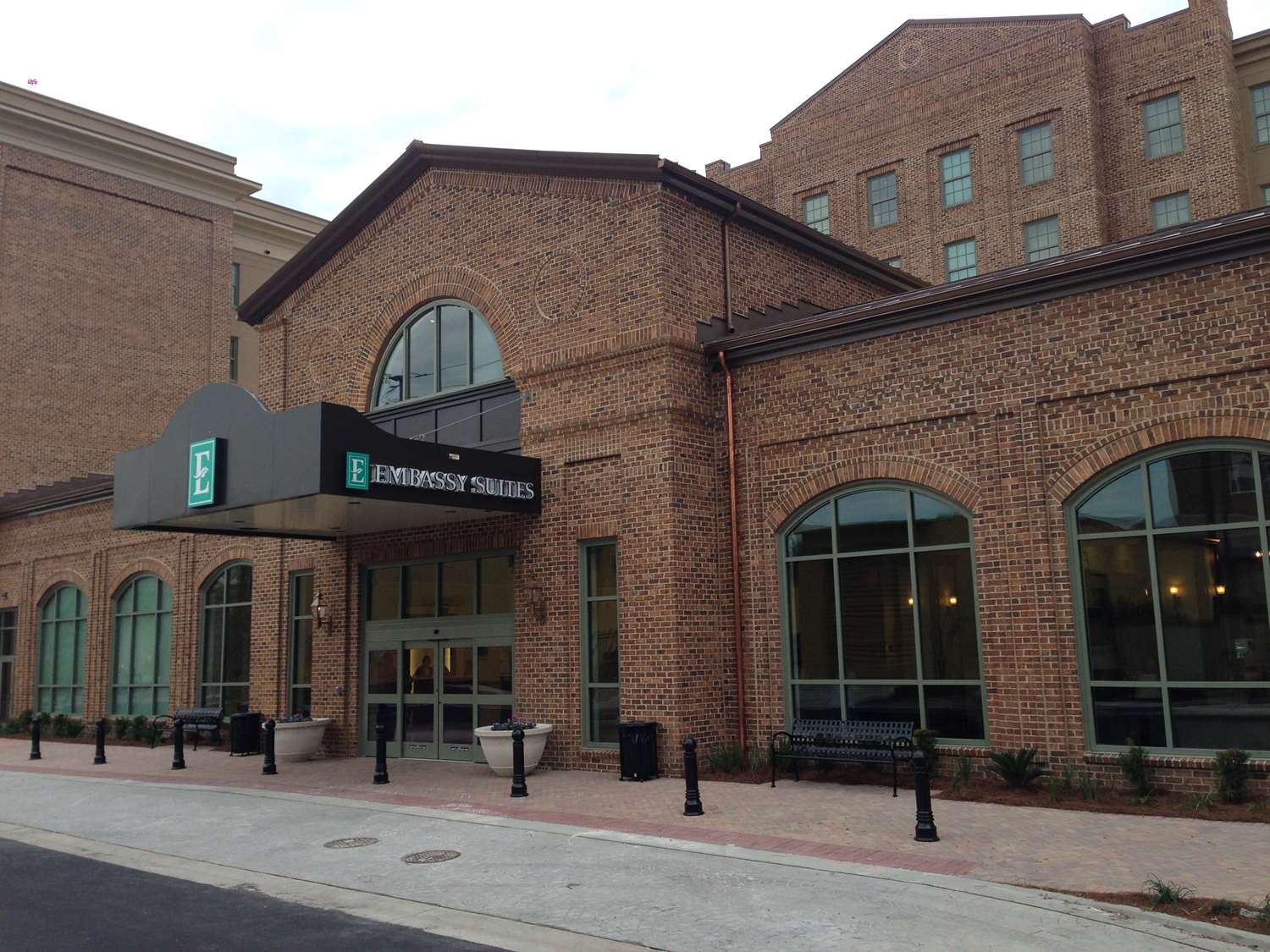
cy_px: 476
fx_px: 1211
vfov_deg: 42.9
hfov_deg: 55.4
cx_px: 635
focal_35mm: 33
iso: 64
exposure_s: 1/120
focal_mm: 4.12
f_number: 2.4
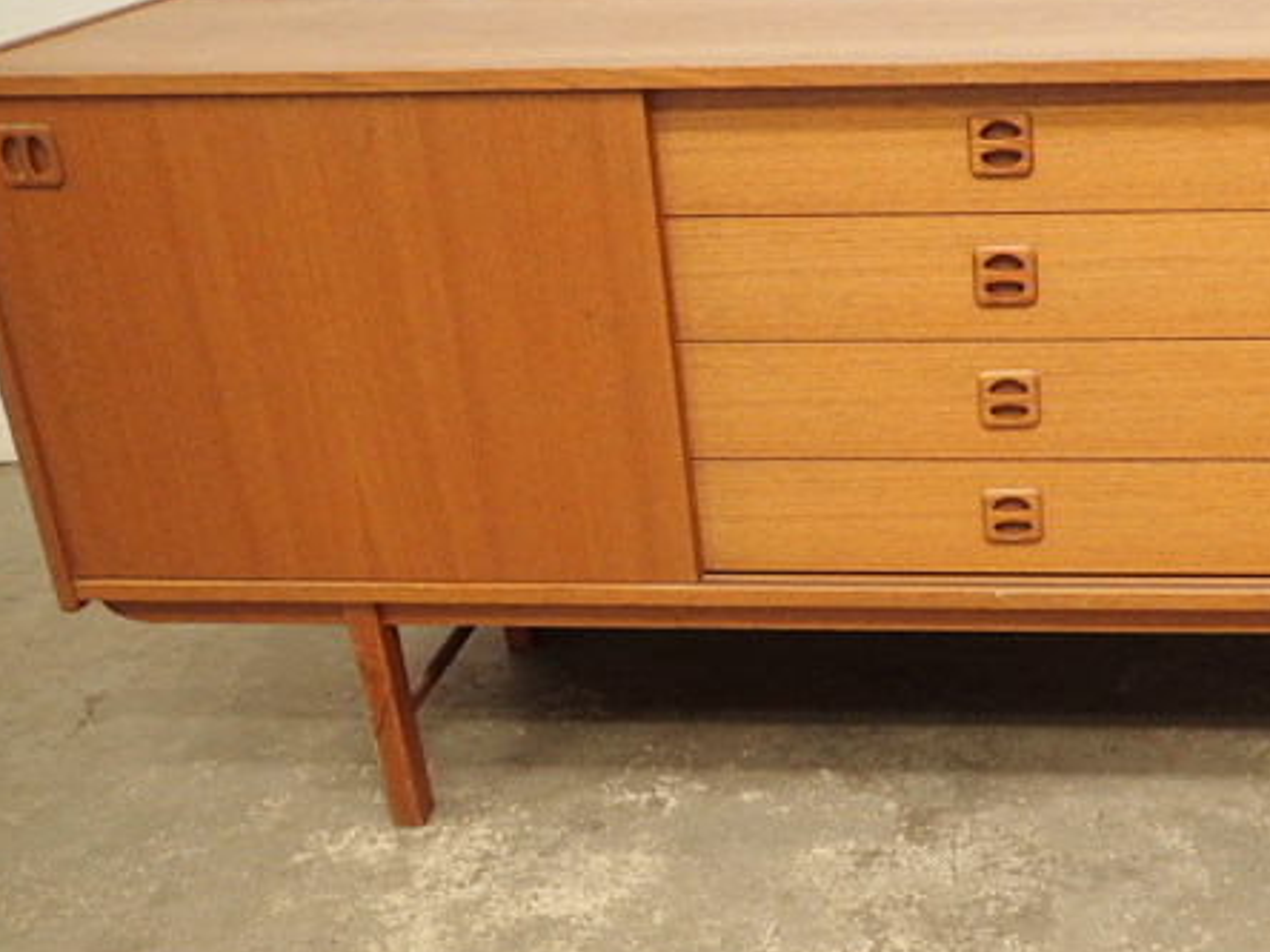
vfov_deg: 32.2
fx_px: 1651
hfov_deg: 40.3
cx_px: 1018
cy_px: 472
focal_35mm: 45
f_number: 2
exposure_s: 1/30
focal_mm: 4.5
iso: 200
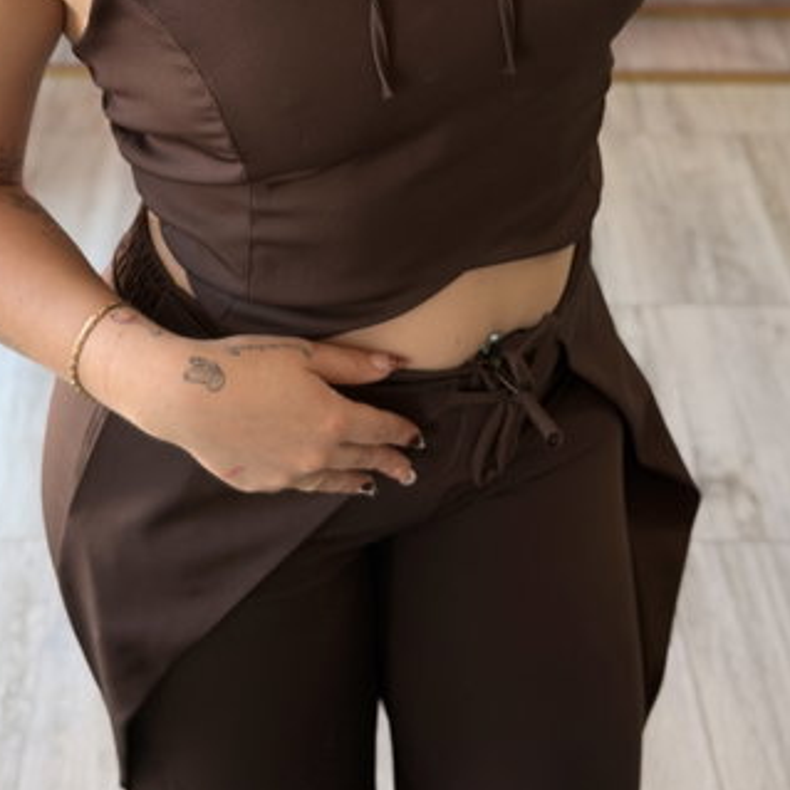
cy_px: 232
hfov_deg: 24.3
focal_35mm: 71
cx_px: 339
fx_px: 1833
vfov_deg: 24.1
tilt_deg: -33.1
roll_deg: -0.7
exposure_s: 1/69
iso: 100
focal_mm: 6.76
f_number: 1.78
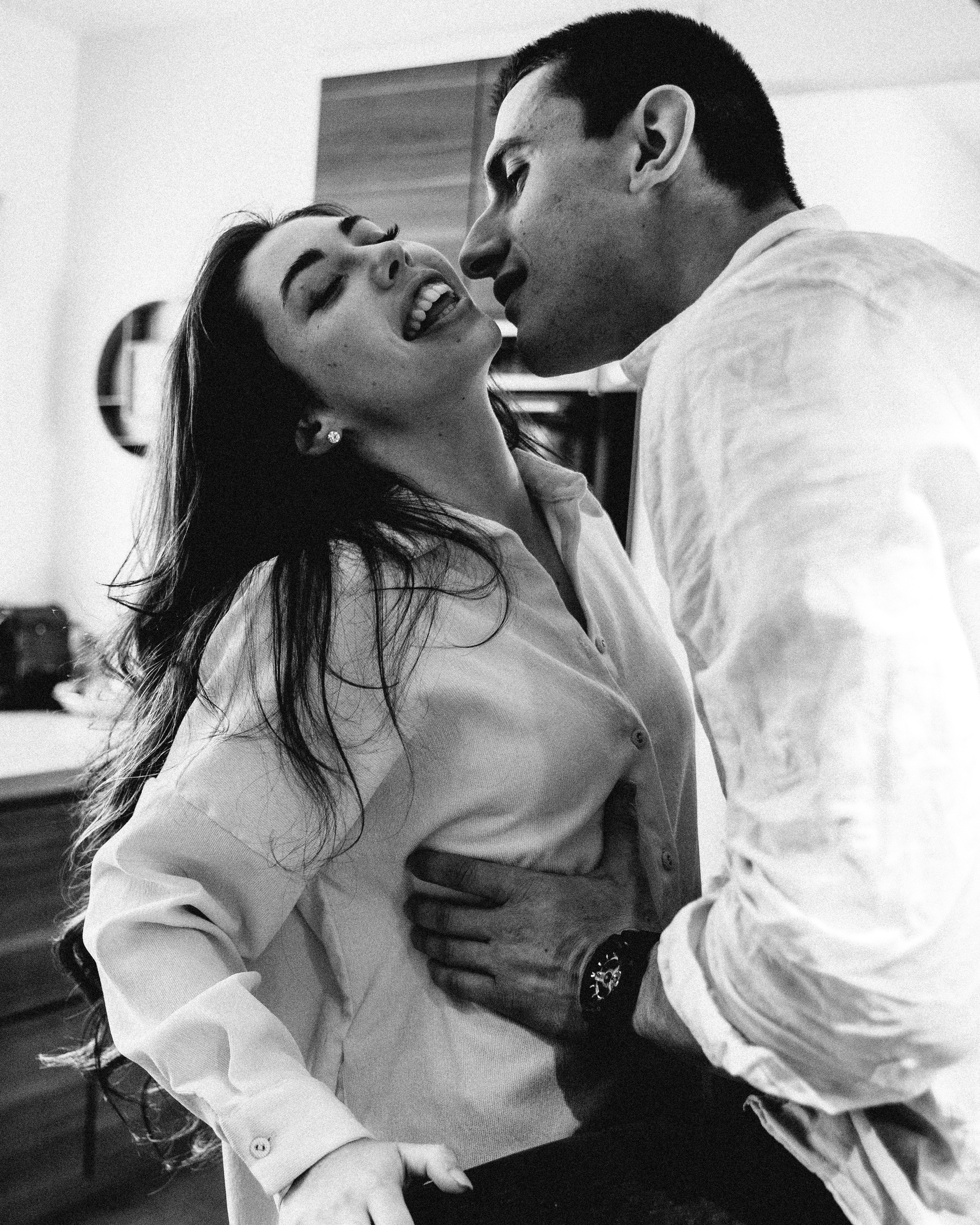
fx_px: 1429
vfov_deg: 46.4
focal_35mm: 39
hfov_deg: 37.8
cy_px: 612
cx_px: 416
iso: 2000
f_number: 2.8
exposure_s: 1/200
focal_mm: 28
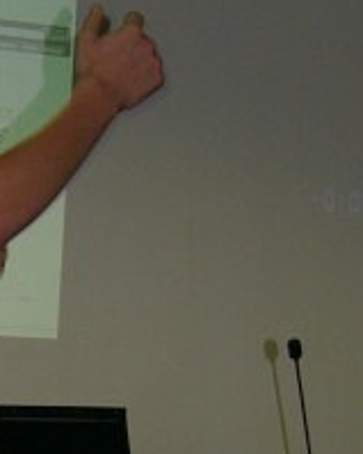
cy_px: 522
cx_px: -135
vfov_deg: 11.5
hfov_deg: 9.2
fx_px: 2218
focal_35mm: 165
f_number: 2.8
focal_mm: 7
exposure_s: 1/80
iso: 50
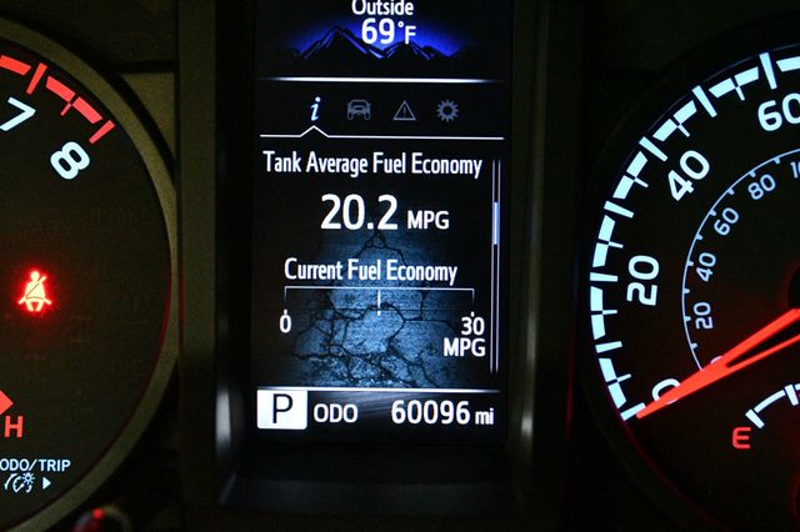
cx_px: 400
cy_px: 266
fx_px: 1266
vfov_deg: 23.8
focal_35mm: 57
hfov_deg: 35.1
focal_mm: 38
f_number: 5
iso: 8000
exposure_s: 1/60
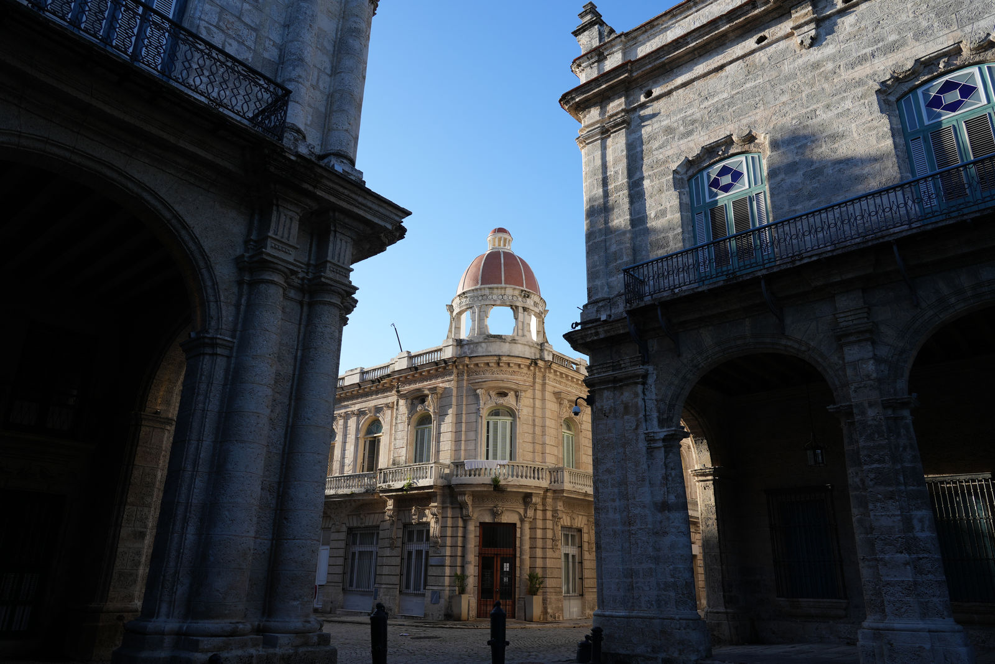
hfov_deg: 73.7
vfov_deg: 53.1
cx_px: 498
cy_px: 332
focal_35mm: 24
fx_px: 663
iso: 100
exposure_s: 1/250
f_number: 5
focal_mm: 24
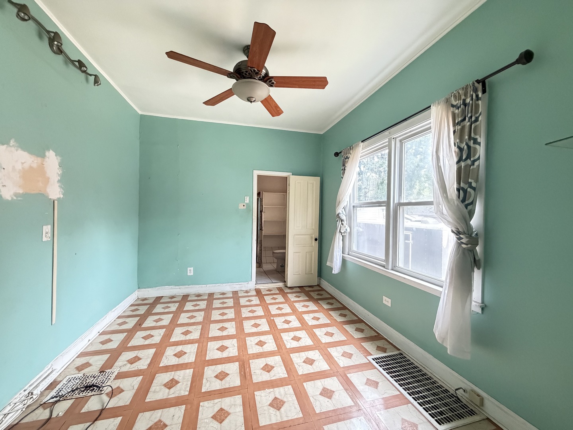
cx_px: 286
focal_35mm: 14
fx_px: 232
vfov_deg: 85.7
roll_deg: -0.6
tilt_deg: -0.8
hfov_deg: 102.1
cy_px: 215
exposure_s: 1/60
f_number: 2.2
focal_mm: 2.22
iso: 800
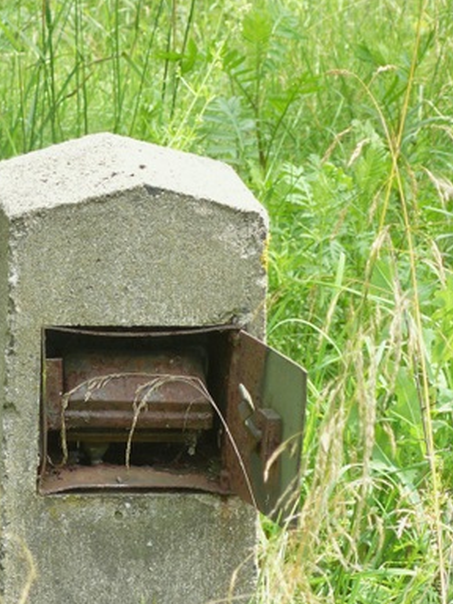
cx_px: 80
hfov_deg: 5.3
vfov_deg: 7.1
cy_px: 461
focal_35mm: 280
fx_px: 4886
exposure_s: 1/100
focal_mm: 28
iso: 100
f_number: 3.6
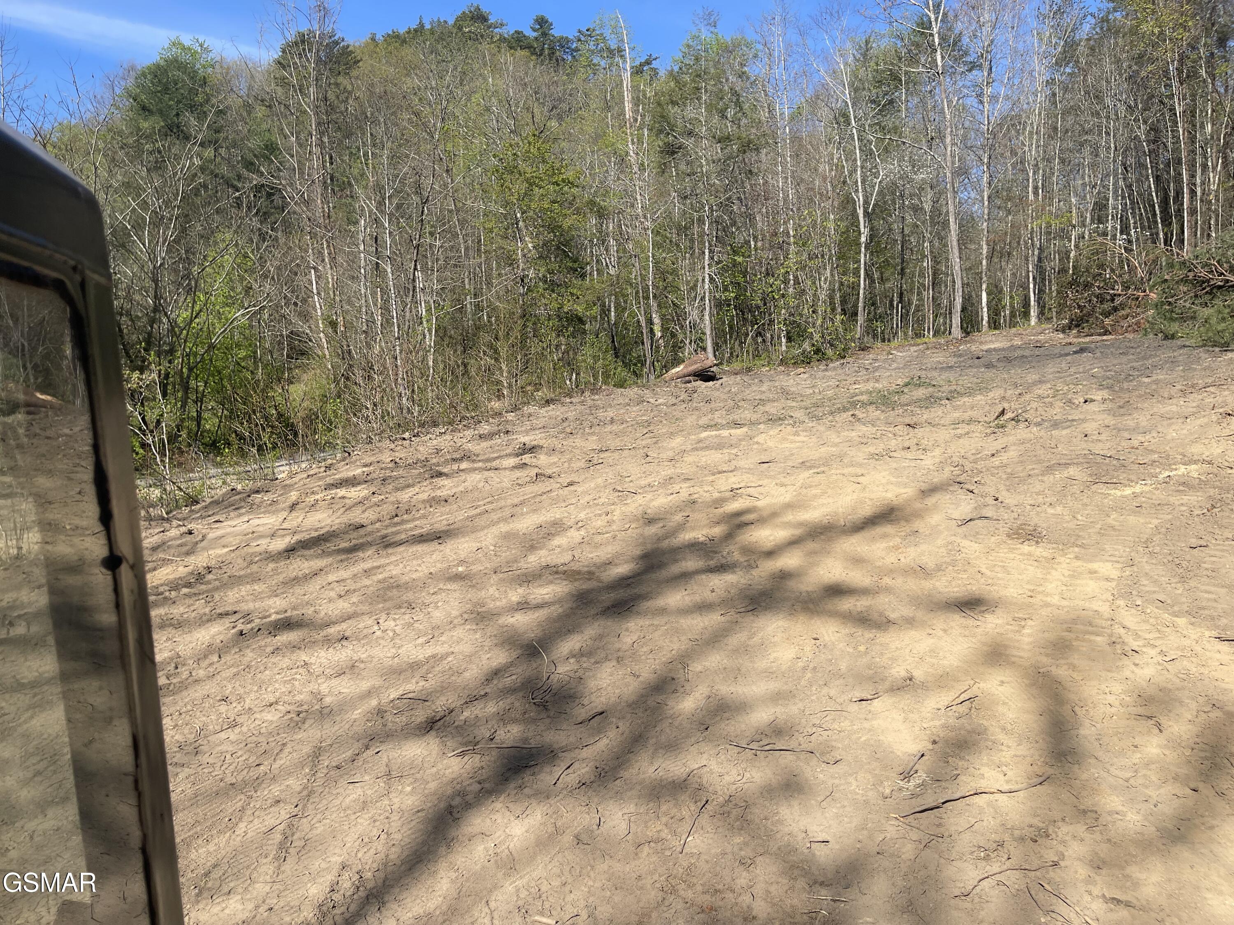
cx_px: 617
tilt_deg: -4.1
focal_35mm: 25
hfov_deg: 69.4
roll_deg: -0.7
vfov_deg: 54.9
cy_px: 462
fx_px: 891
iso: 32
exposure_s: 1/3788
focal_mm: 5.1
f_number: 1.6
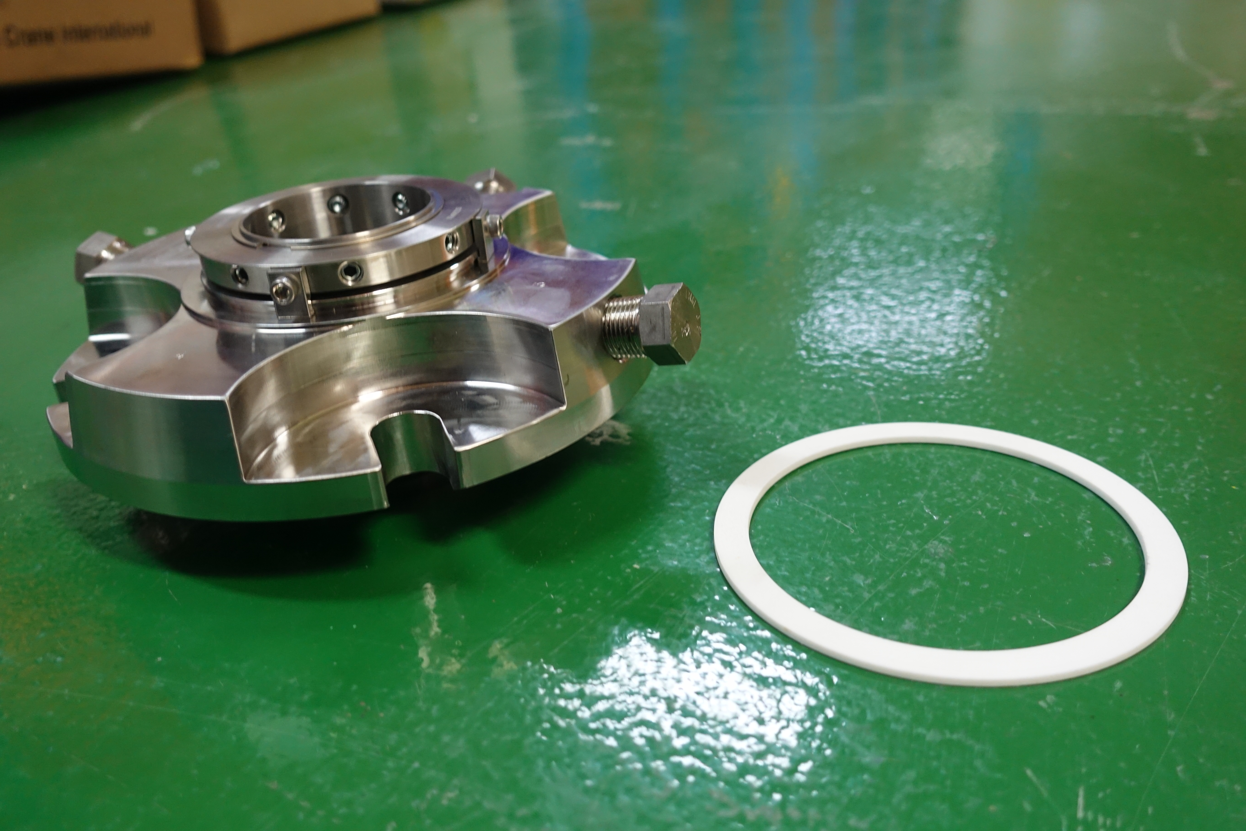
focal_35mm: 33
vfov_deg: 40.0
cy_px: 416
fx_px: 1142
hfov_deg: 57.2
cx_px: 623
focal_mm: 11.93
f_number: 2.8
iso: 800
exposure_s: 1/25
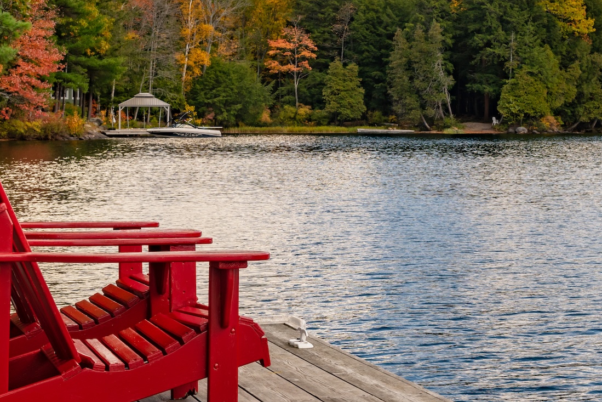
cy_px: 51
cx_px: 386
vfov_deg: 16.3
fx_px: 1388
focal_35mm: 83
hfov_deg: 24.4
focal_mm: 38
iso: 100
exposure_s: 1/125
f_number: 9
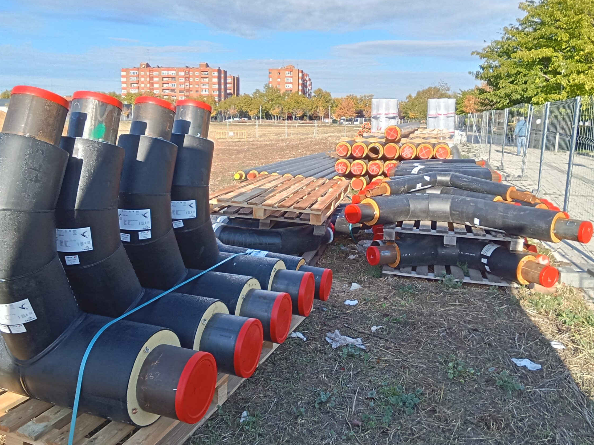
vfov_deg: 45.4
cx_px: 276
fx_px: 532
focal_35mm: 31
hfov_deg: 58.3
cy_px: 196
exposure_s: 1/439
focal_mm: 2.79
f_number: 2
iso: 100
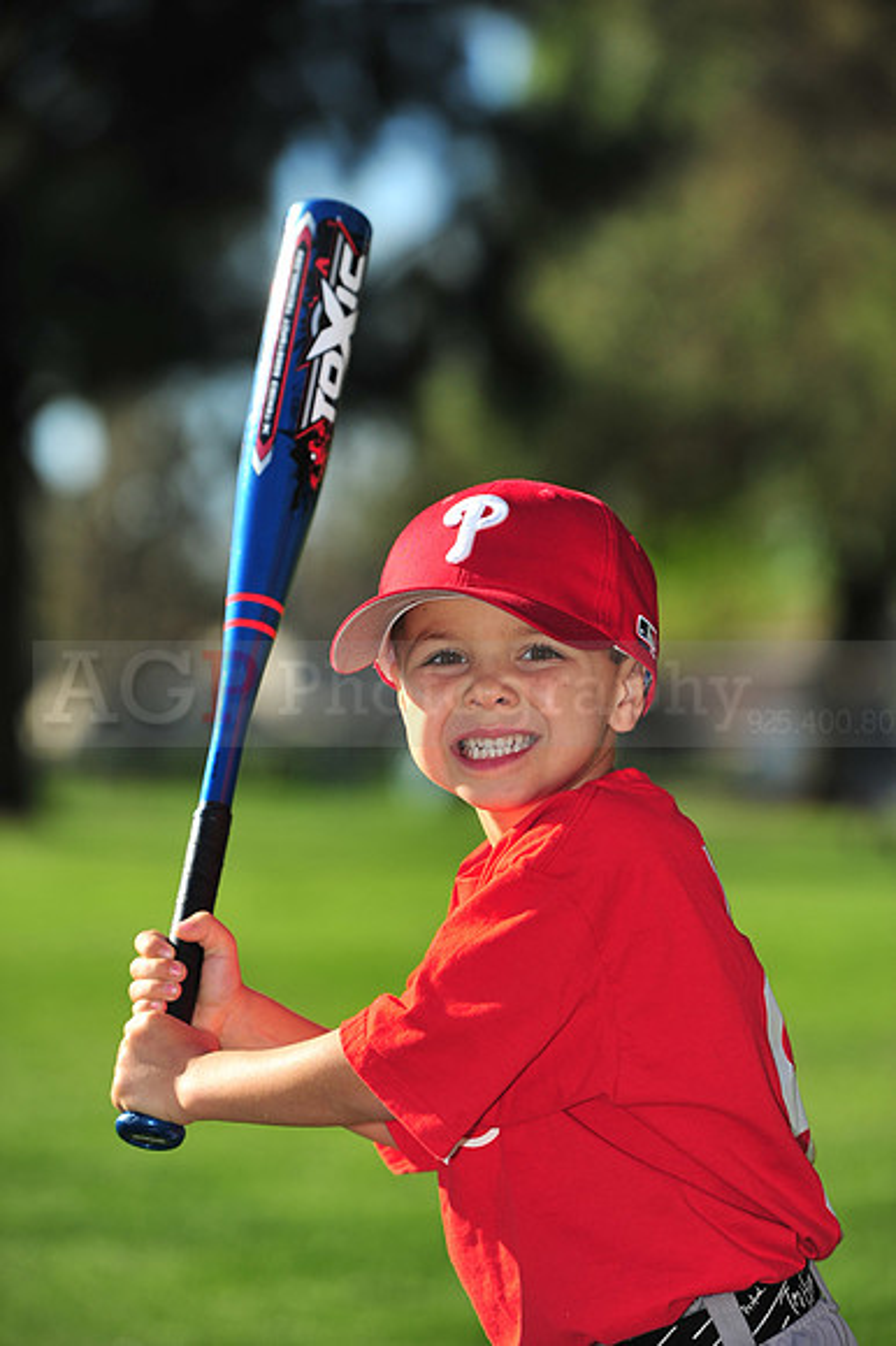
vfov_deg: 14.2
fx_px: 5419
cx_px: 448
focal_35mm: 145
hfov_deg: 9.5
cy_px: 673
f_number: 4.5
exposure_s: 1/1600
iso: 200
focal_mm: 145
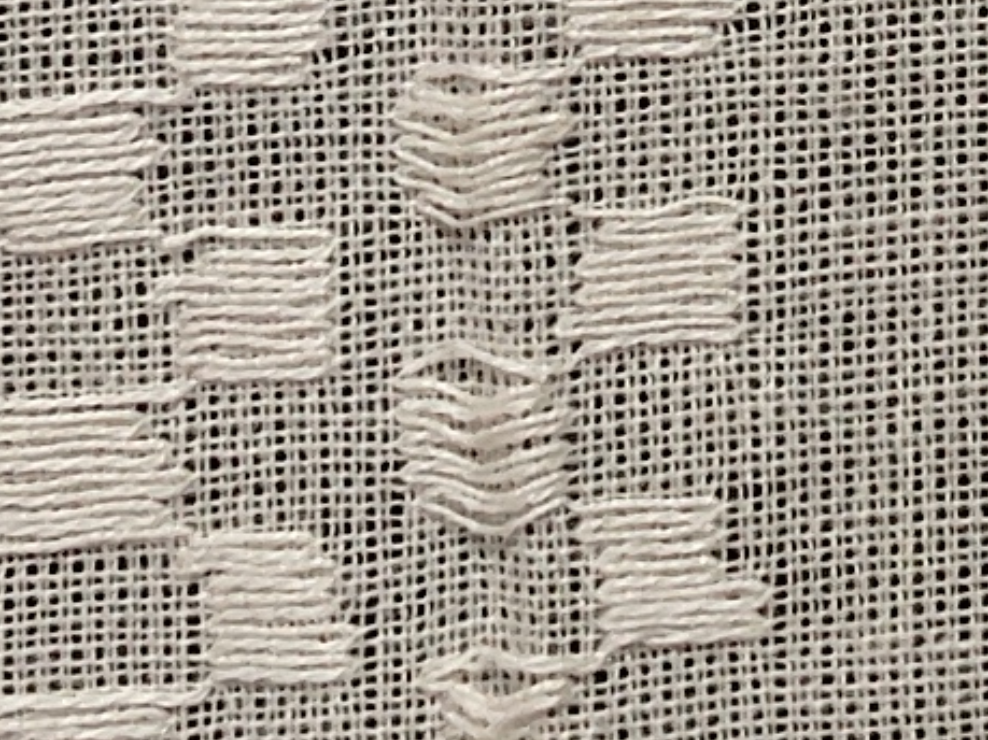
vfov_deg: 7.6
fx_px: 5279
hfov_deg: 10.6
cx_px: 1081
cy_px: -869
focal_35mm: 185
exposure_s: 1/100
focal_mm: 2.78
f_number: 2
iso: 100
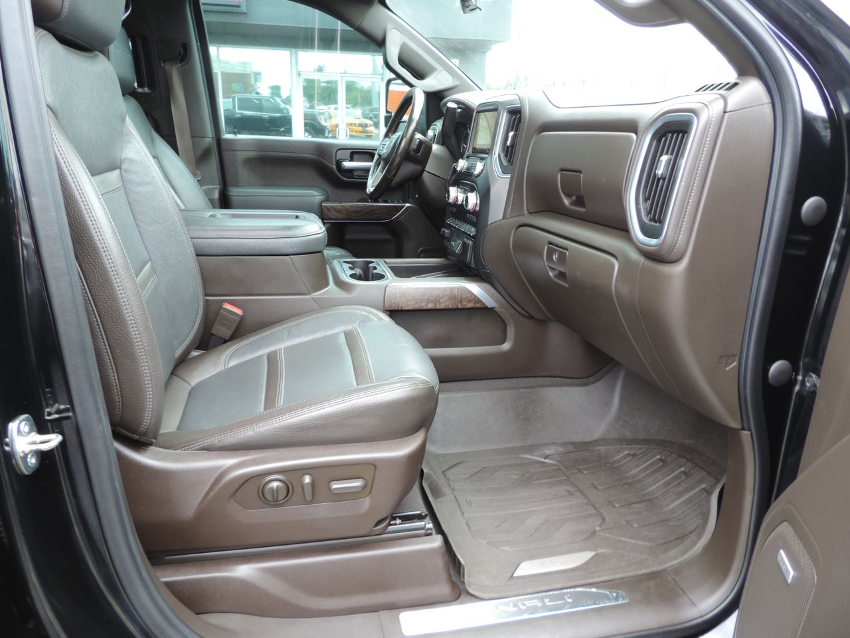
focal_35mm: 24
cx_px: 425
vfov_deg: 56.8
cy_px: 319
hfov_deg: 71.6
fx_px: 589
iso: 100
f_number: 3
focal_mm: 4.3
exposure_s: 1/30
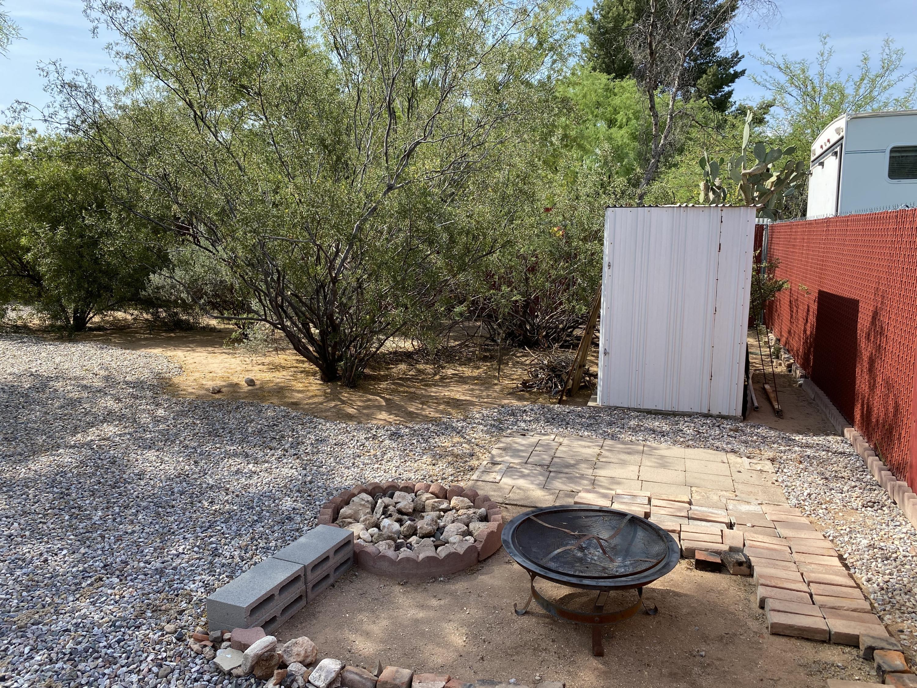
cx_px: 458
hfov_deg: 67.3
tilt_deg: -10.3
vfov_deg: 53.1
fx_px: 689
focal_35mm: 26
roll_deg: -0.5
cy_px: 344
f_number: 1.8
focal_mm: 4.25
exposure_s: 1/1220
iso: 32
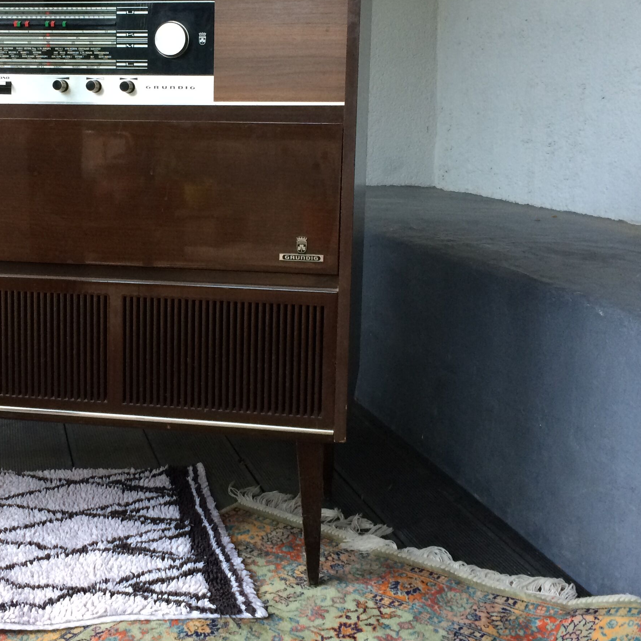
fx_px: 985
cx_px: 205
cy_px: 258
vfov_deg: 35.9
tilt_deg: -6.2
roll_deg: -0.3
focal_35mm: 47
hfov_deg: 35.6
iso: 160
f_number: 2.2
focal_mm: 4.15
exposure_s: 1/33
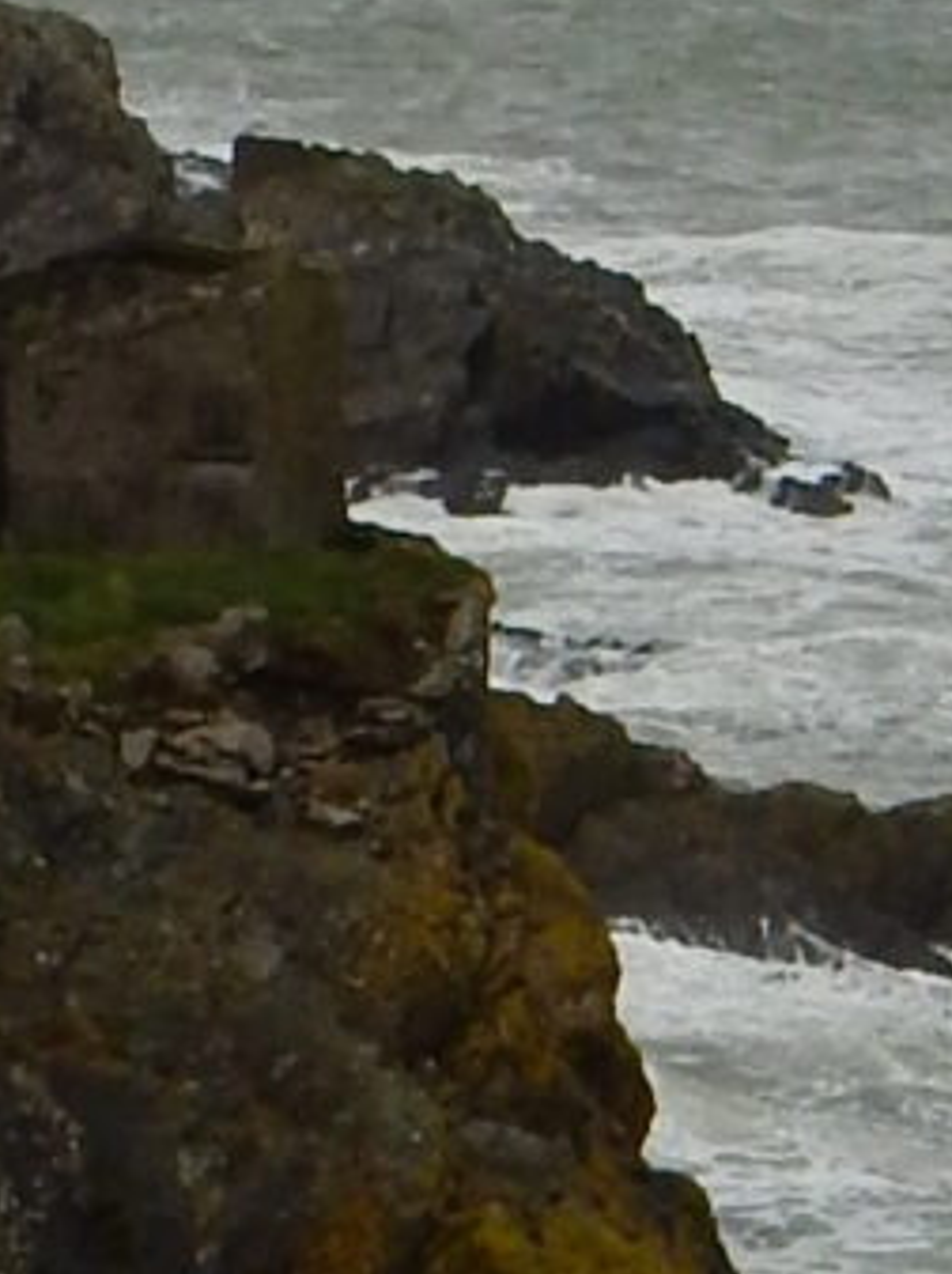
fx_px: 13410
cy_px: -325
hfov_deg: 4.0
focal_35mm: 365
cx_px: -1545
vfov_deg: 5.4
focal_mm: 8.6
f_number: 3.7
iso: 125
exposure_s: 1/640
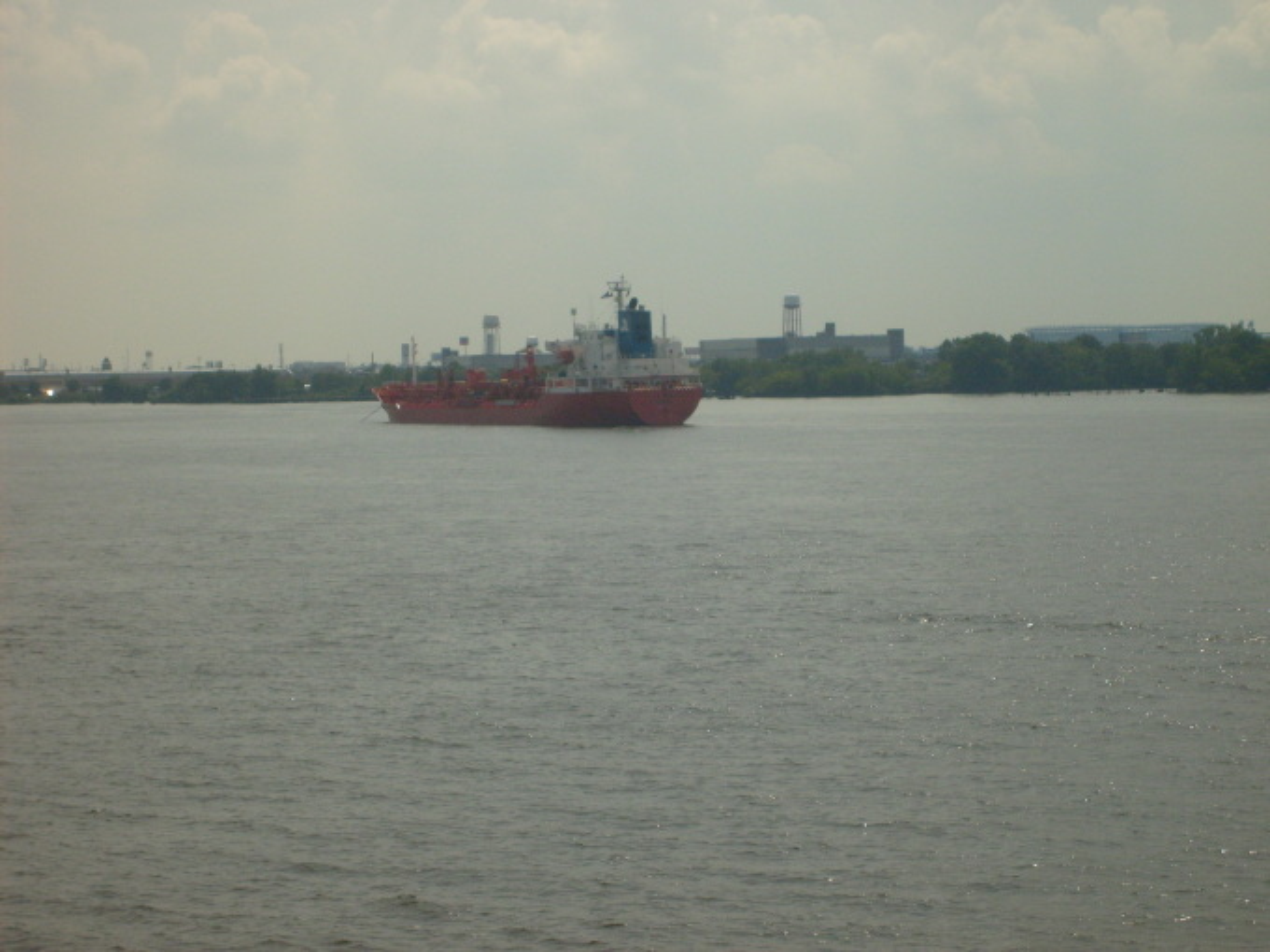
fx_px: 3889
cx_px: 635
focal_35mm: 106
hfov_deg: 18.5
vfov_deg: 14.0
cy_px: 476
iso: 80
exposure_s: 1/350
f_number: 12.4
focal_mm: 17.4
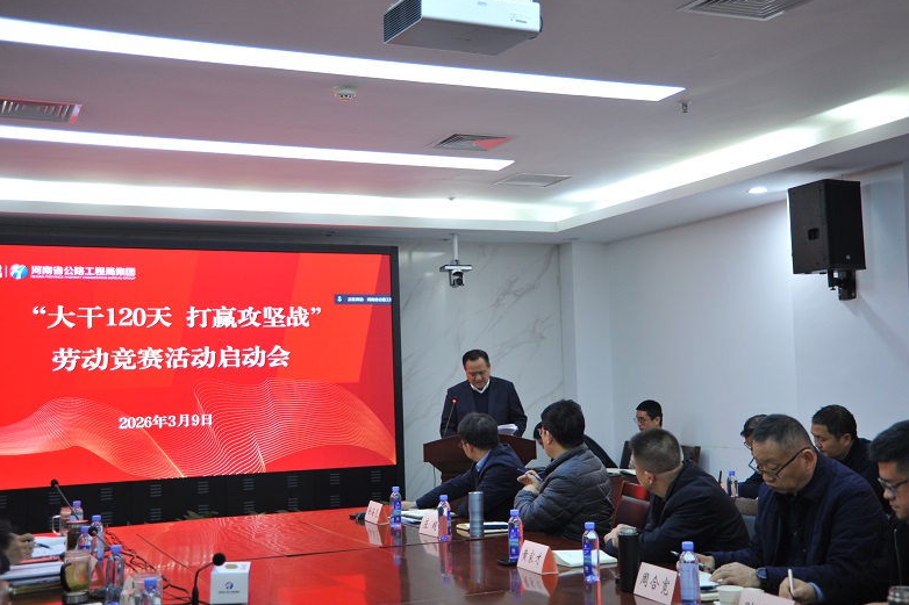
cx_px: 460
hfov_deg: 42.8
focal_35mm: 46
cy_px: 303
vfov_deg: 29.2
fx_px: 1161
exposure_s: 1/60
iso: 1250
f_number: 4.5
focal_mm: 45
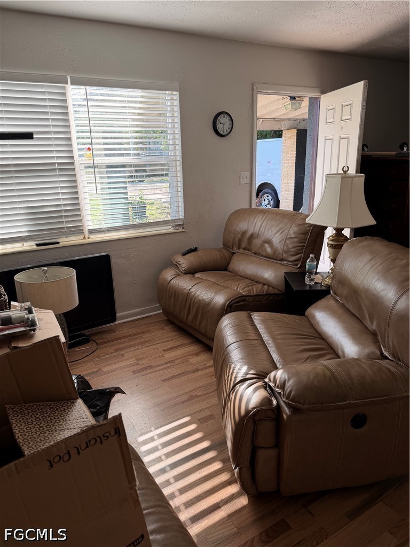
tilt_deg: -14.3
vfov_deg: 71.6
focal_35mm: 24
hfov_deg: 56.8
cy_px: 274
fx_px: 379
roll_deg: +1.6
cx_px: 205
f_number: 1.78
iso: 80
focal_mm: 6.76
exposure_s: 1/210
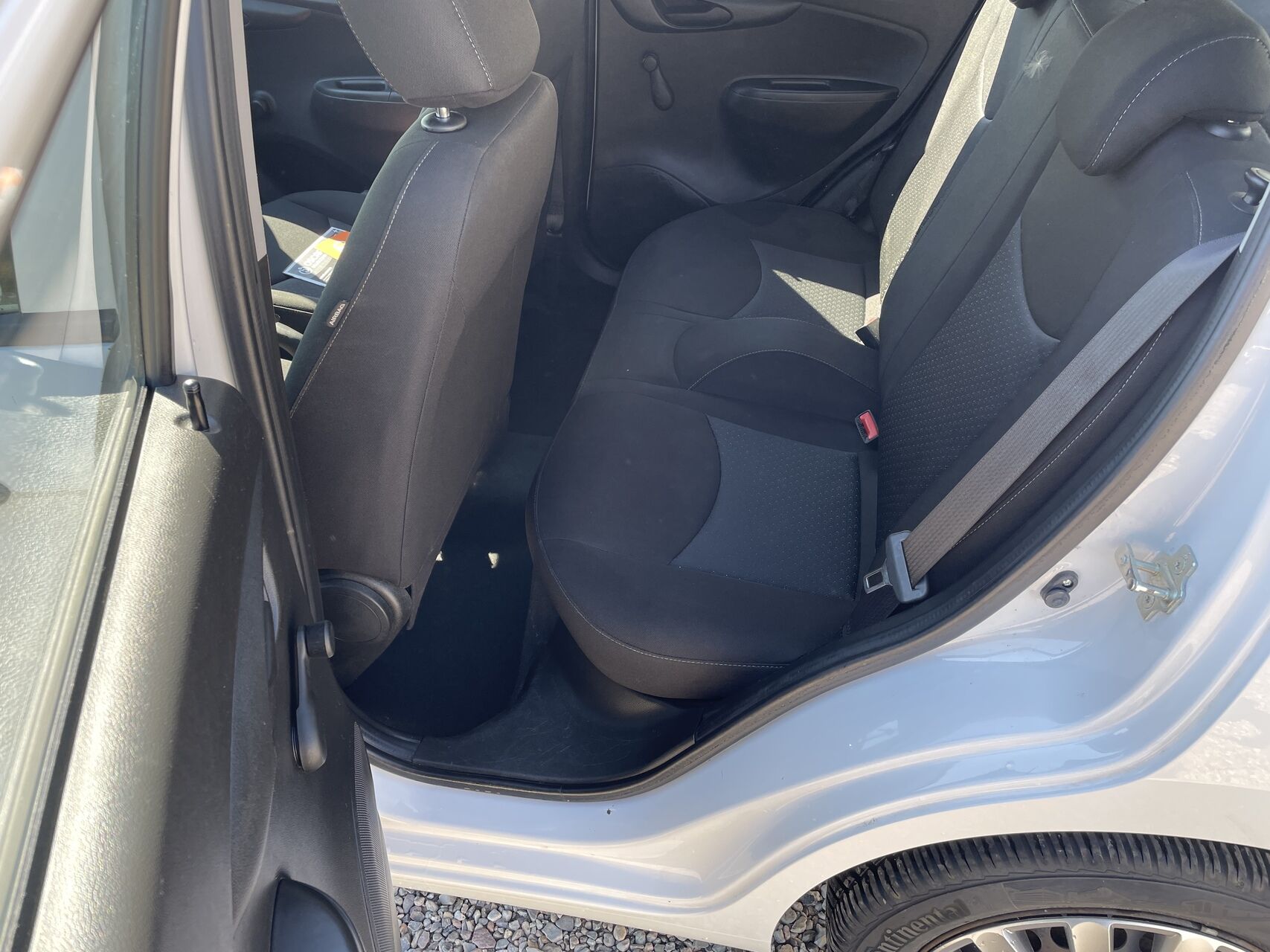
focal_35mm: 26
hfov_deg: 67.3
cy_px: 476
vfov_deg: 53.1
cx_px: 635
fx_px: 954
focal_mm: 4.2
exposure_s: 1/169
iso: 32
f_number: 1.6
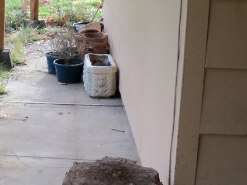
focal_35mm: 85
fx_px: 606
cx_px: 54
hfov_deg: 22.8
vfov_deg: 16.9
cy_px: -4
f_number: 3.5
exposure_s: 1/80
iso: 80
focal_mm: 6.2
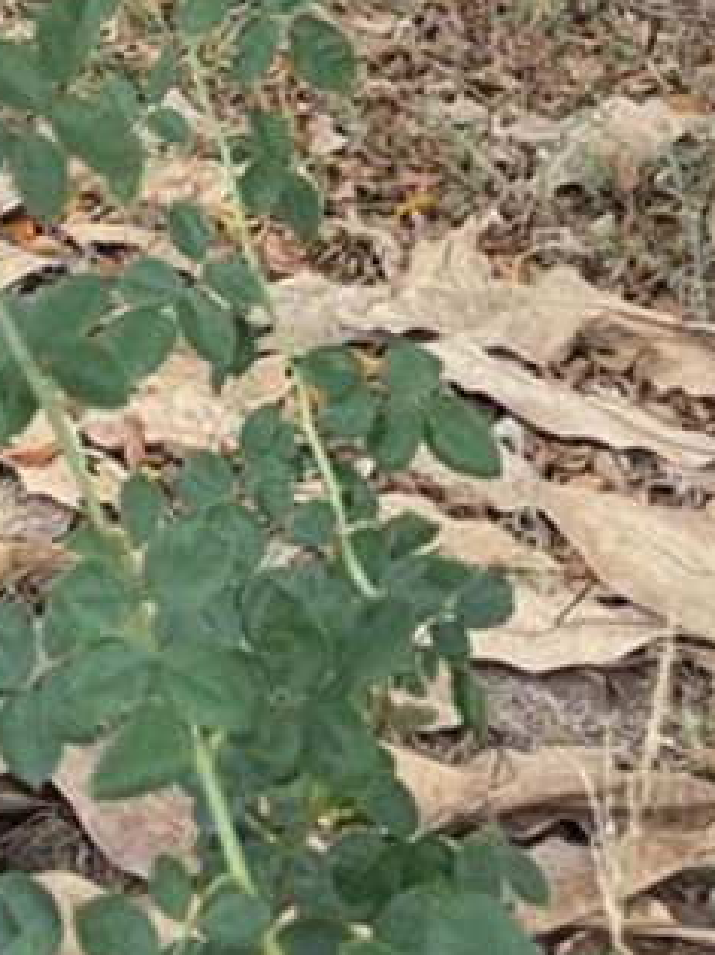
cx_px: -336
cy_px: -675
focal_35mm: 104
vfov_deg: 16.4
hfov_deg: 13.5
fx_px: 2866
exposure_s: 1/665
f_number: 1.78
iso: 80
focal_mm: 6.76
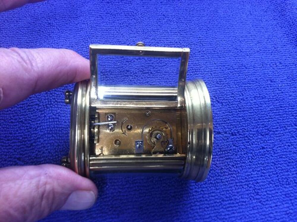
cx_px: 148
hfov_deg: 52.7
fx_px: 300
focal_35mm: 35
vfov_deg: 40.6
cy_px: 111
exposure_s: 1/30
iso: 80
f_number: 2.8
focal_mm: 3.85
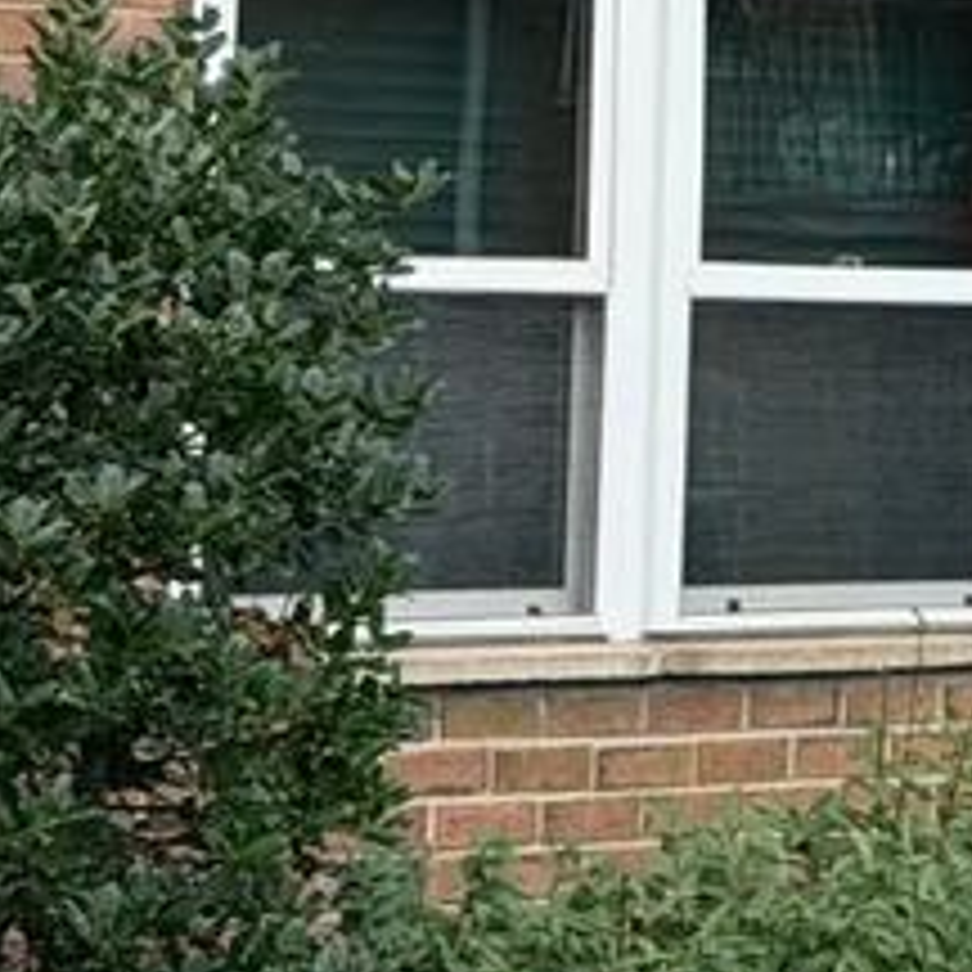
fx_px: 6385
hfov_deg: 8.3
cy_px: -688
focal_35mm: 201
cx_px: 1818
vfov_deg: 8.4
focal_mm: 6.76
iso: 100
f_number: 1.78
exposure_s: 1/1264
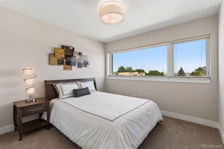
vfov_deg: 70.4
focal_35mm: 17
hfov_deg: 93.3
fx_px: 106
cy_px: 74
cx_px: 112
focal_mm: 17
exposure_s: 1/100
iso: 400
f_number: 9
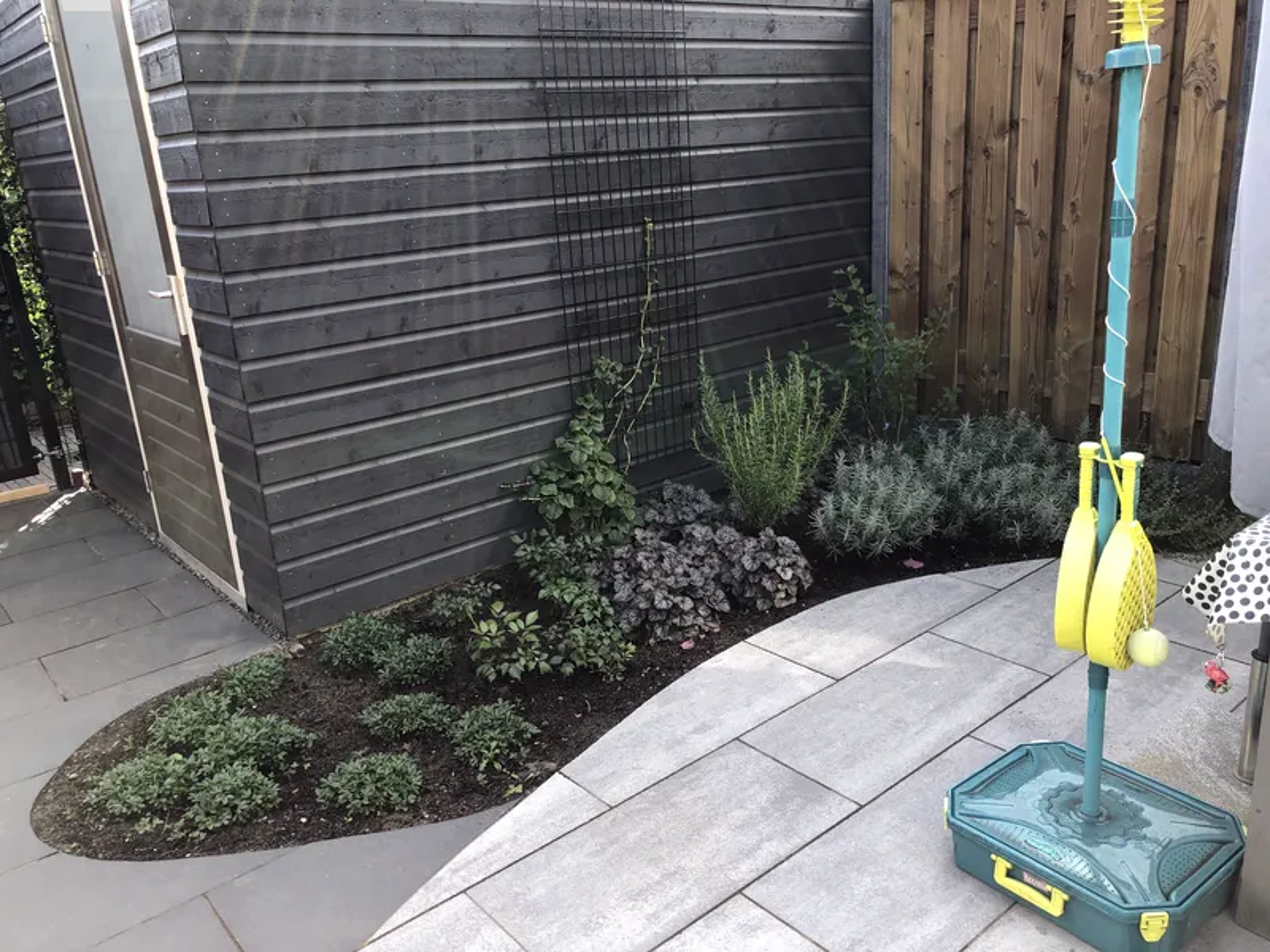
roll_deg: +4.7
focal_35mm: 28
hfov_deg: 63.4
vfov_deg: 49.7
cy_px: 476
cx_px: 635
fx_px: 1027
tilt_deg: -18.9
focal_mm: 3.99
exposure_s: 1/154
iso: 20
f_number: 1.8
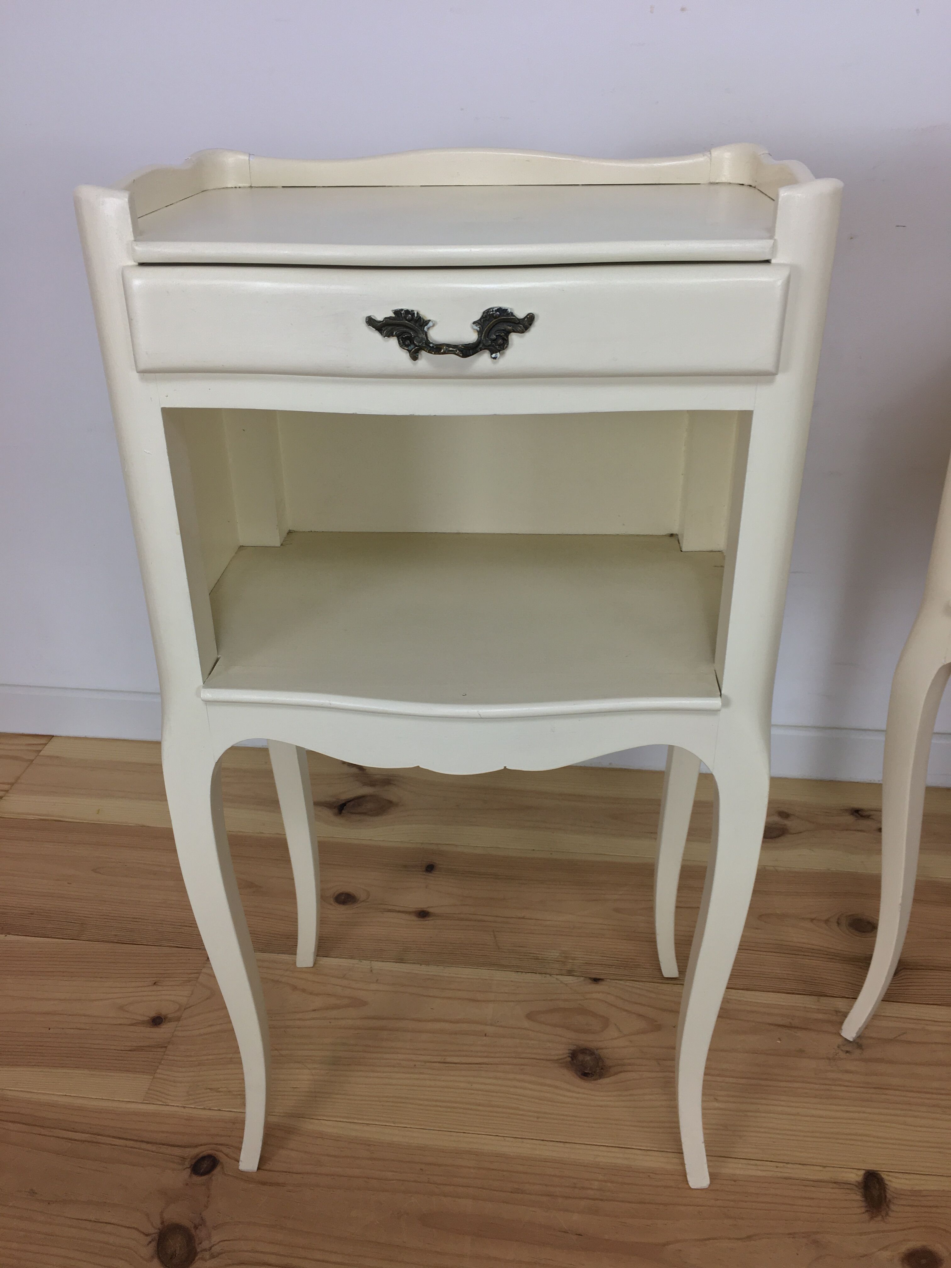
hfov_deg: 48.2
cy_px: 634
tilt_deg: -29.1
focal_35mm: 29
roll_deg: +0.5
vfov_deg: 61.7
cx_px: 476
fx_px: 1062
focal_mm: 4.15
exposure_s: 1/33
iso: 32
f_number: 2.2
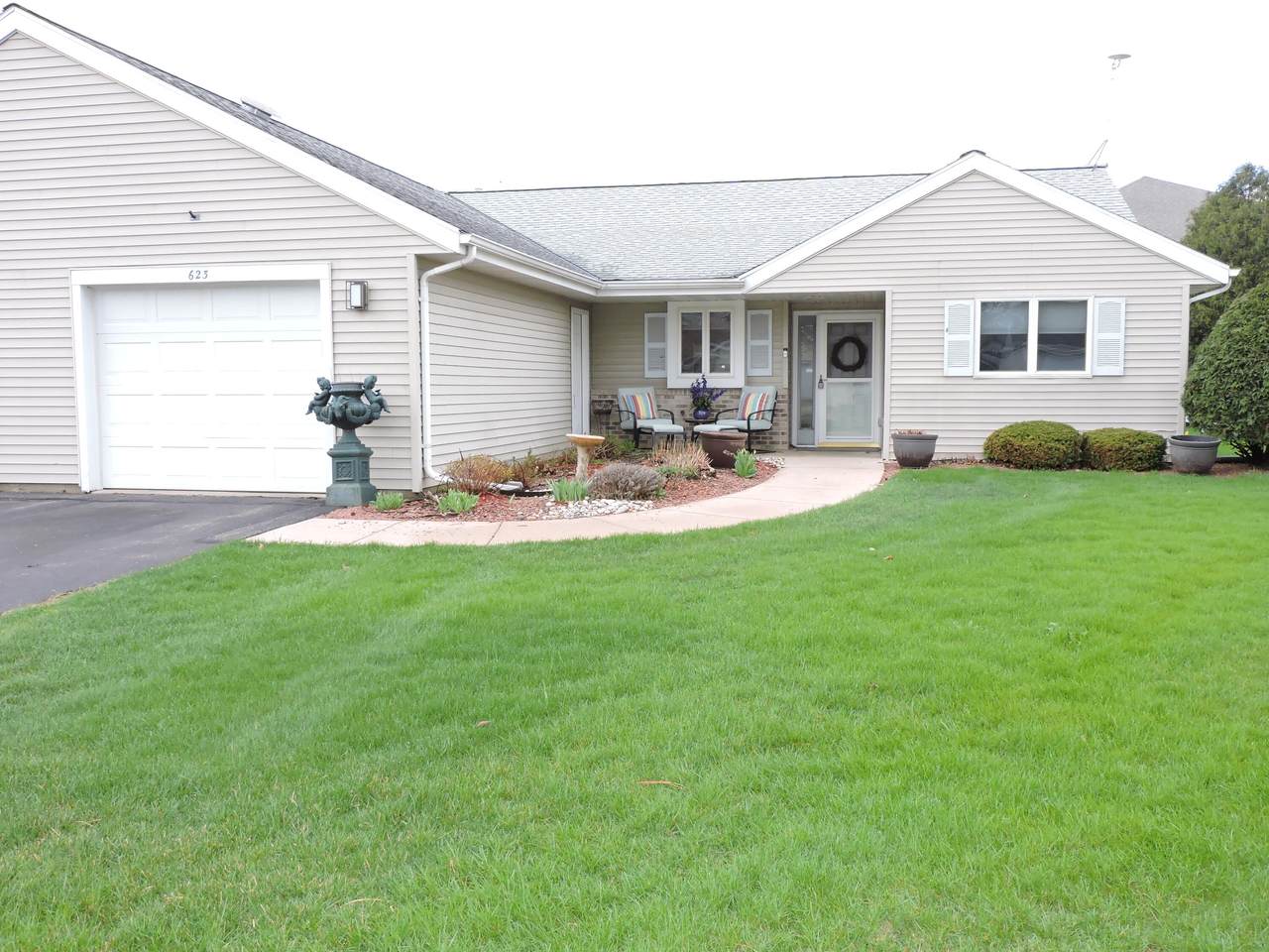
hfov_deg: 60.0
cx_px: 634
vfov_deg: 46.8
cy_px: 476
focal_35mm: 30
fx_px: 1100
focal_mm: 5.4
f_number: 3.1
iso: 220
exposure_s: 1/320
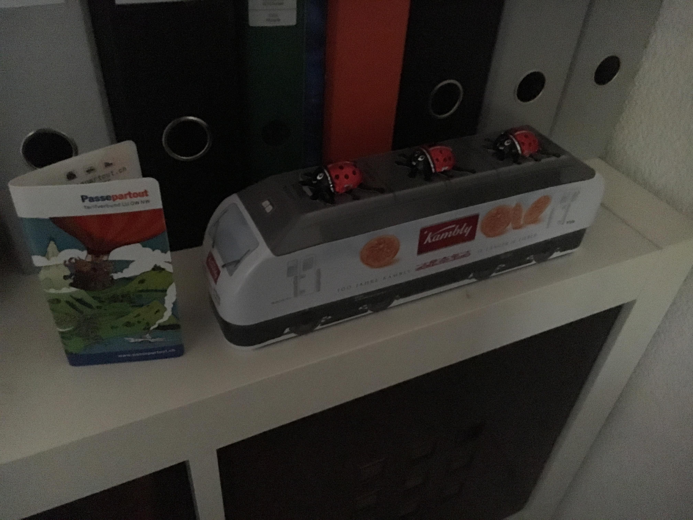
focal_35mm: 29
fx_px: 581
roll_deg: -6.3
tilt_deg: -38.8
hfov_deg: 61.7
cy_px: 260
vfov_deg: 48.2
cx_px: 346
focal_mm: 4.15
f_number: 2.2
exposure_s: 1/17
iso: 2000
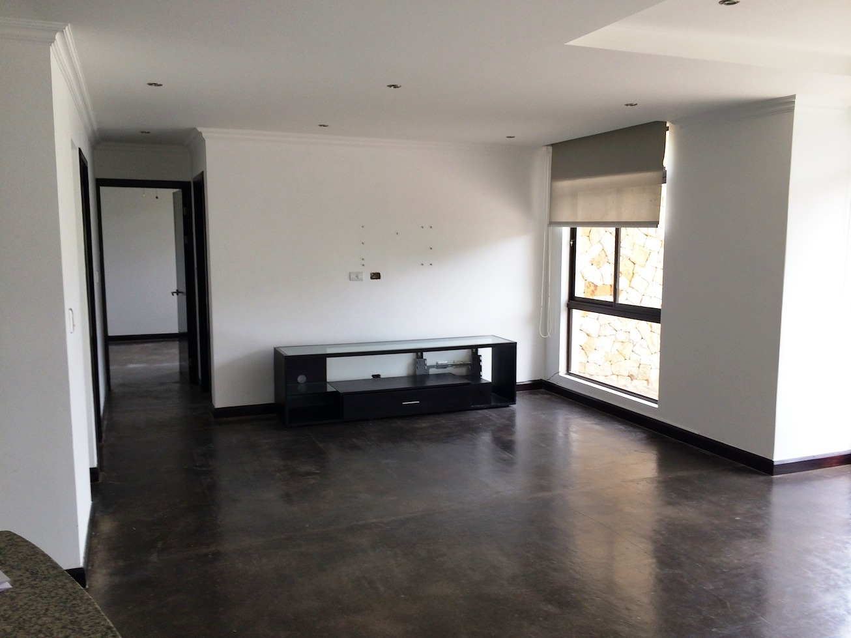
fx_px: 737
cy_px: 319
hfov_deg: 60.0
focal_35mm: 30
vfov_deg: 46.8
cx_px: 426
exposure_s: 1/60
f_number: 2.2
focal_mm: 4.12
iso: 50
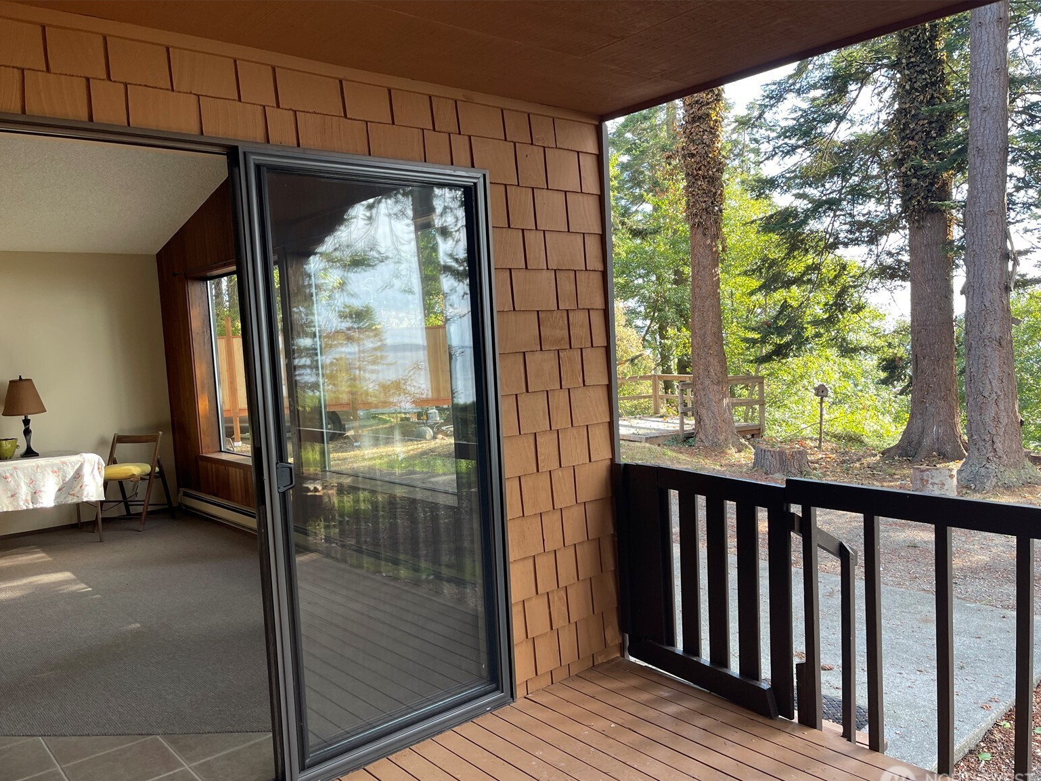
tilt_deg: -5.1
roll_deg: +2.9
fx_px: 782
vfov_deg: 53.1
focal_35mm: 26
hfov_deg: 67.3
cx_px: 514
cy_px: 405
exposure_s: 1/121
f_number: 1.6
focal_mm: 5.1
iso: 50
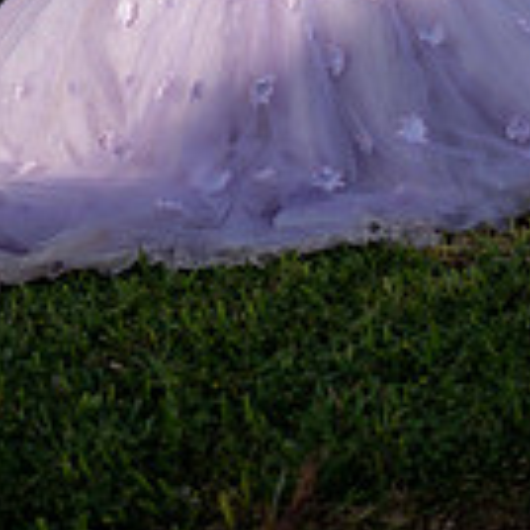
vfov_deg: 23.1
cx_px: 237
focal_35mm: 57
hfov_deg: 30.0
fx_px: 987
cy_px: -305
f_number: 2.8
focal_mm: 20
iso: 125
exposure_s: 1/1600
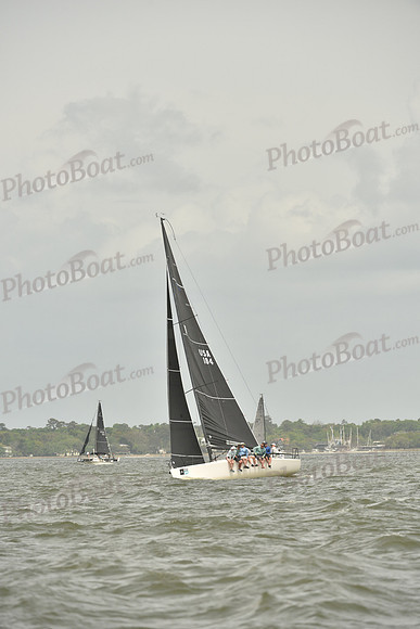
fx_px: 5421
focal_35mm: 310
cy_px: 314
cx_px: 210
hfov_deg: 4.4
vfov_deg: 6.6
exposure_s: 1/1250
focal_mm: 310
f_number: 8
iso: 320
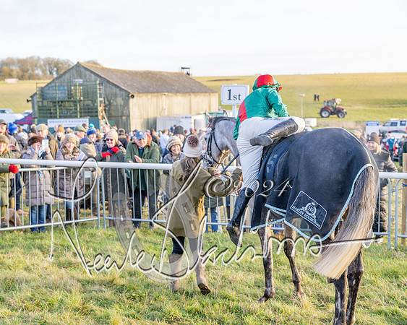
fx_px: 666
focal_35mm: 55
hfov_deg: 33.9
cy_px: 163
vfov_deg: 27.4
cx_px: 162
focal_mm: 49
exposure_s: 1/1000
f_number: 4
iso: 800
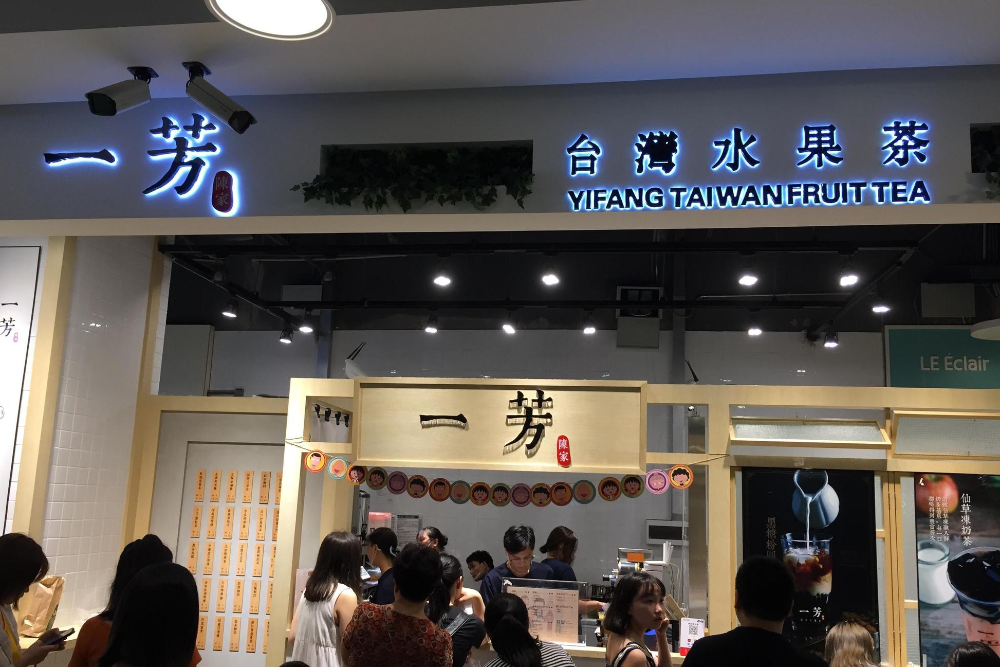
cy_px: 357
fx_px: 861
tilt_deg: +9.3
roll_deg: -3.3
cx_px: 496
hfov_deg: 60.3
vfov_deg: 42.3
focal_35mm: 31
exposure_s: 1/33
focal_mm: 4.15
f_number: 2.2
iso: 40
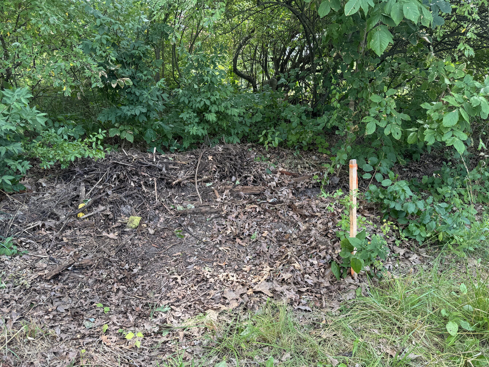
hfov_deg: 65.3
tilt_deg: -16.4
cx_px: 254
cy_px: 204
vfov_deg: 51.2
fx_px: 381
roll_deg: +2.8
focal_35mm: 27
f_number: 1.78
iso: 64
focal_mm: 6.76
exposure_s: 1/178
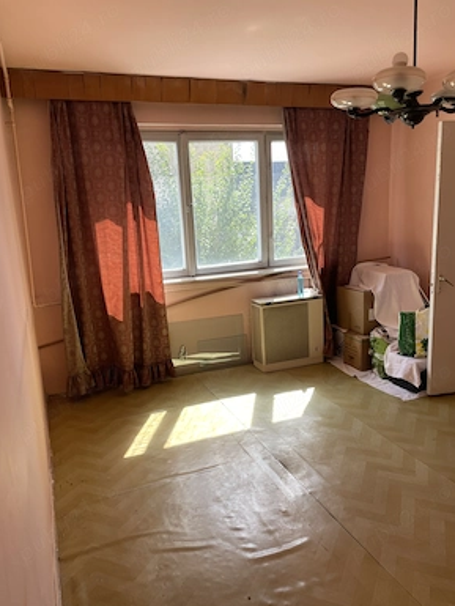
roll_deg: +4.1
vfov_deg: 65.3
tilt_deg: -14.0
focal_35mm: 27
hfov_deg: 51.4
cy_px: 309
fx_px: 473
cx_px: 235
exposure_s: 1/225
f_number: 1.6
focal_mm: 4.2
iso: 32
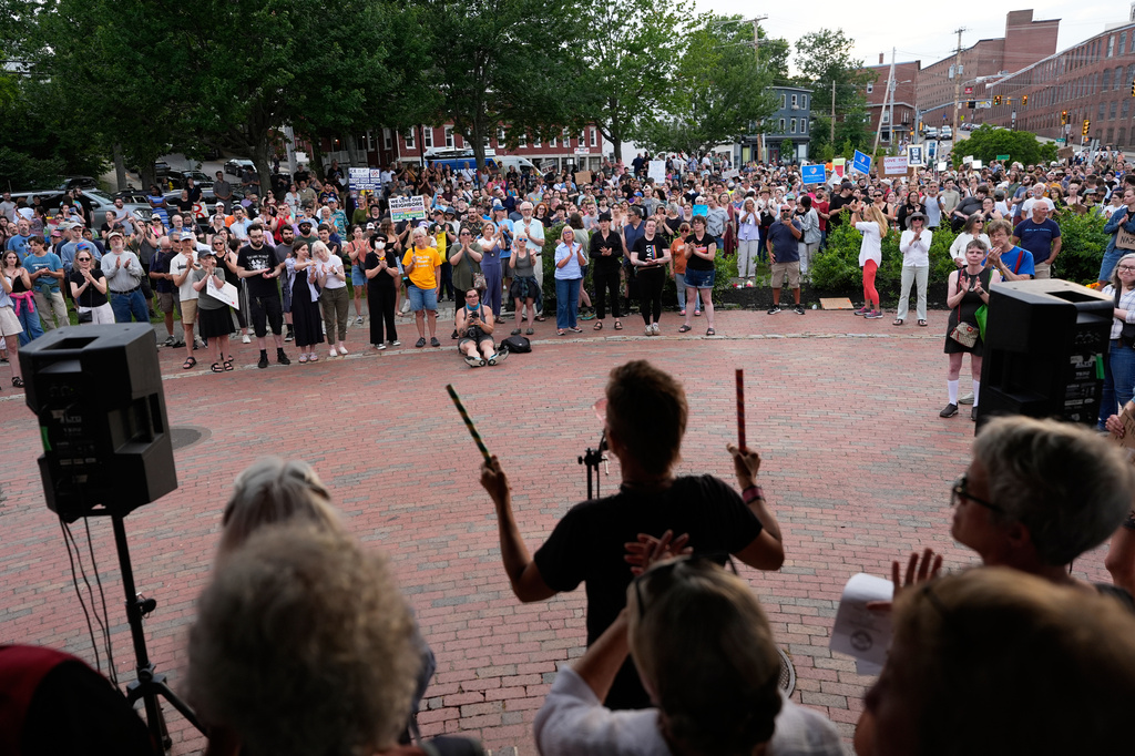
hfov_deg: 71.5
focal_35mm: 25
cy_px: 378
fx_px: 788
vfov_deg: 51.3
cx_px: 568
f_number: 2.8
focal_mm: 25
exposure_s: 1/1000
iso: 400
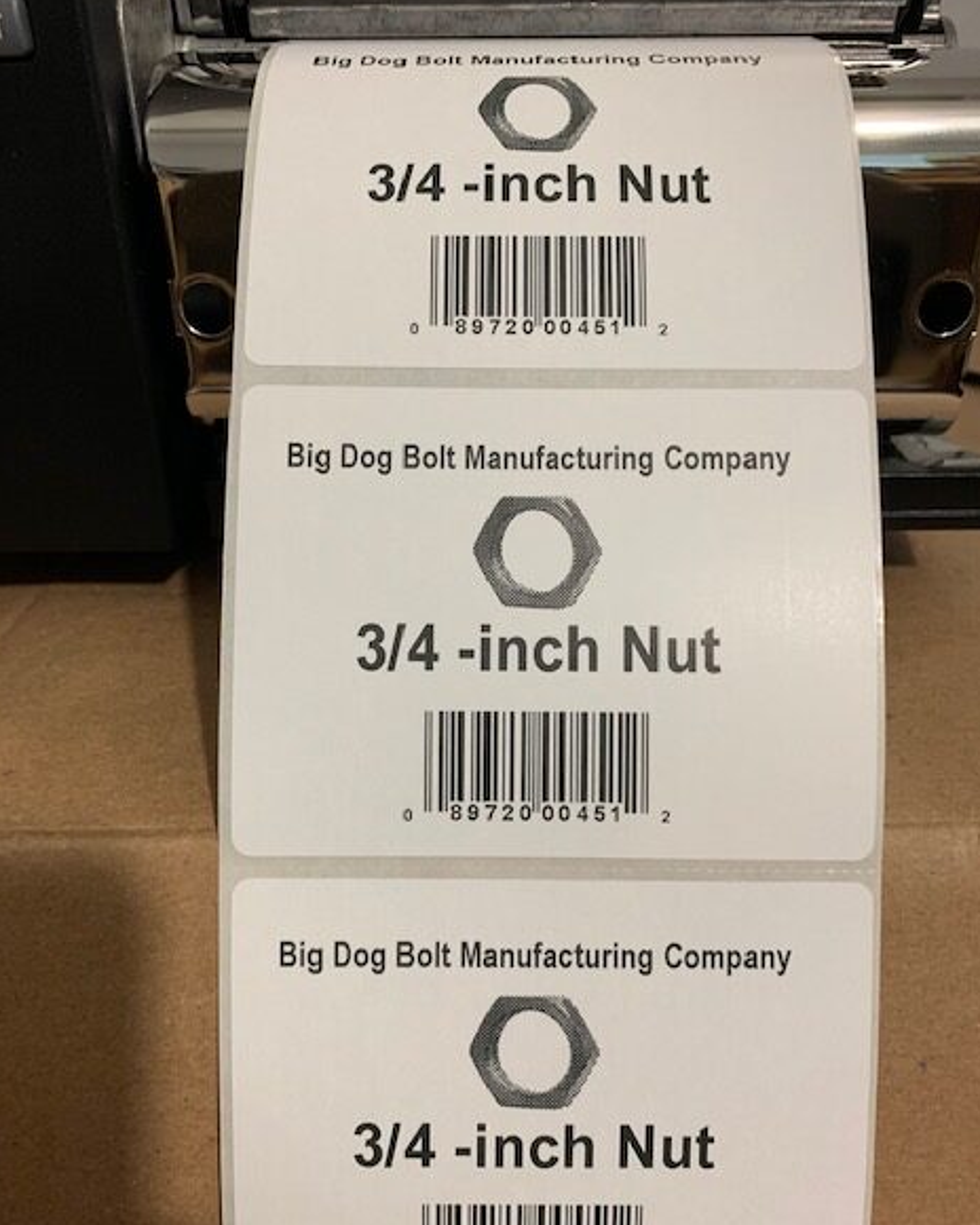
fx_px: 1015
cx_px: 488
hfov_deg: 51.5
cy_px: 655
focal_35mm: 28
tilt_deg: -29.9
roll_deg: -0.3
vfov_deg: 62.1
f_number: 1.8
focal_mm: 4.25
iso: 100
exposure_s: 1/60
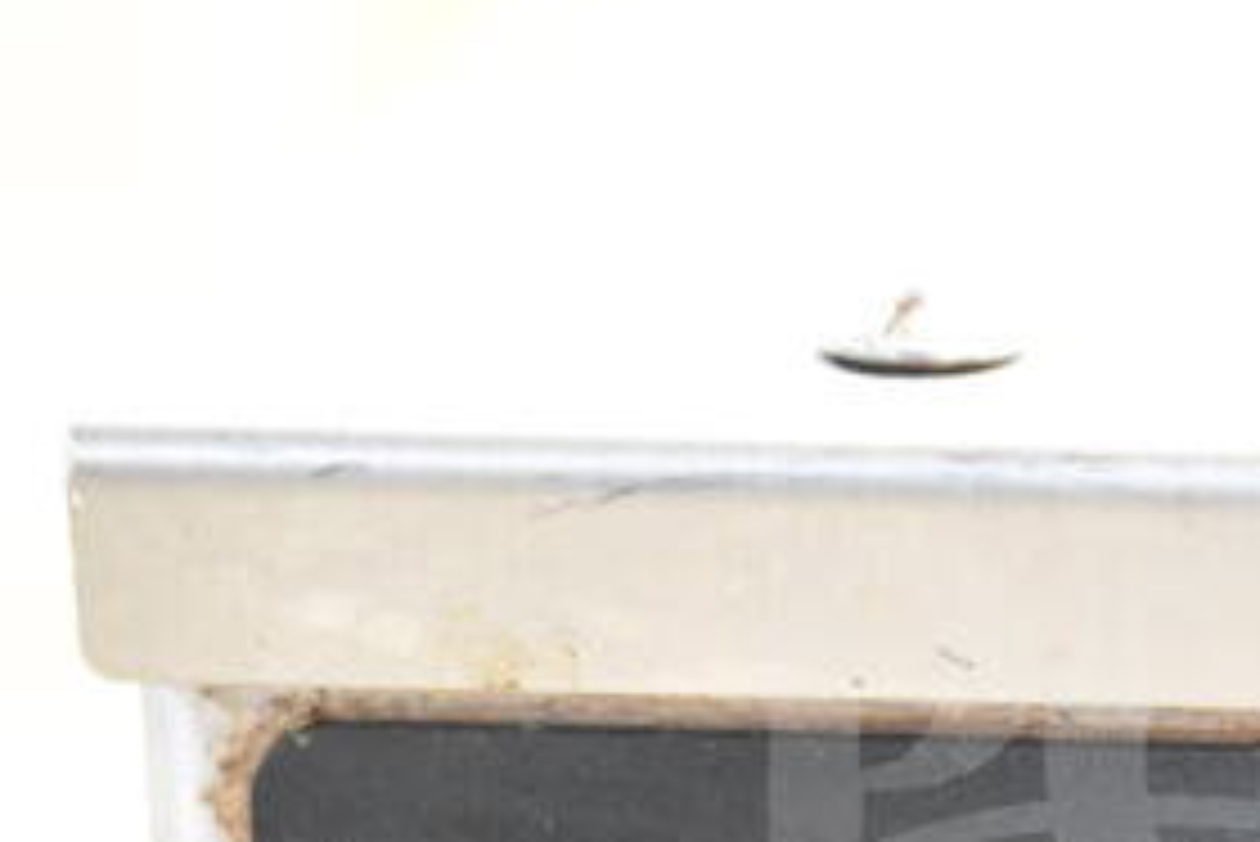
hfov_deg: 16.3
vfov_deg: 10.9
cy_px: 889
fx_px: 4342
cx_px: 1152
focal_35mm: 124
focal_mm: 38
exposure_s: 1/60
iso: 5600
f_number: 4.8
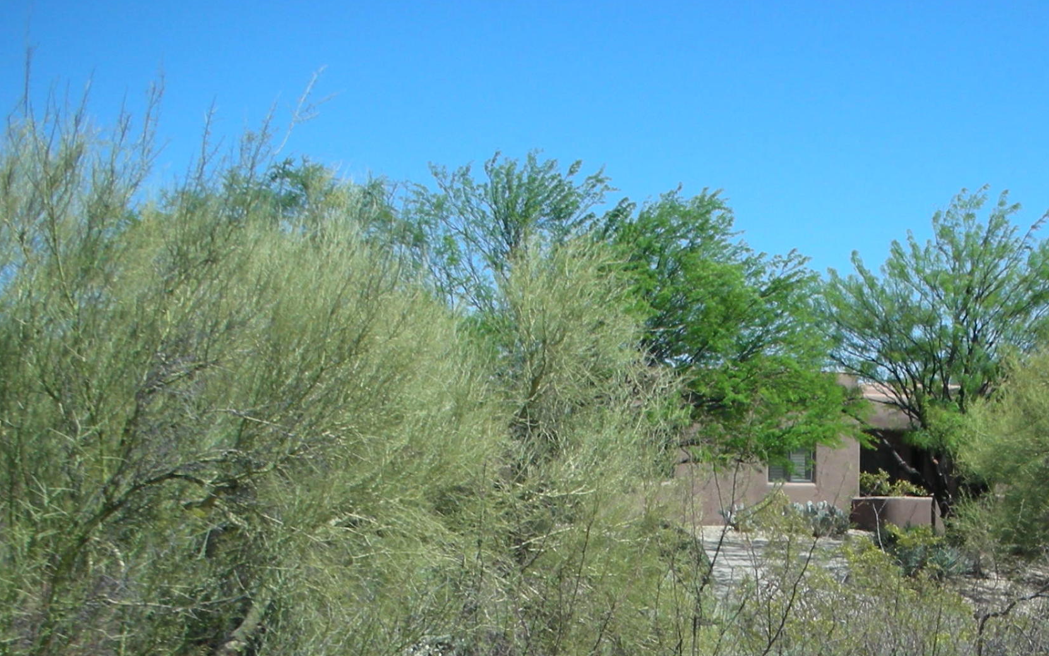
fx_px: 1915
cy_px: 681
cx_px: 741
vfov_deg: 18.8
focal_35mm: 67
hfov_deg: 30.3
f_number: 8.5
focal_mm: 5.8
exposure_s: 1/90
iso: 50
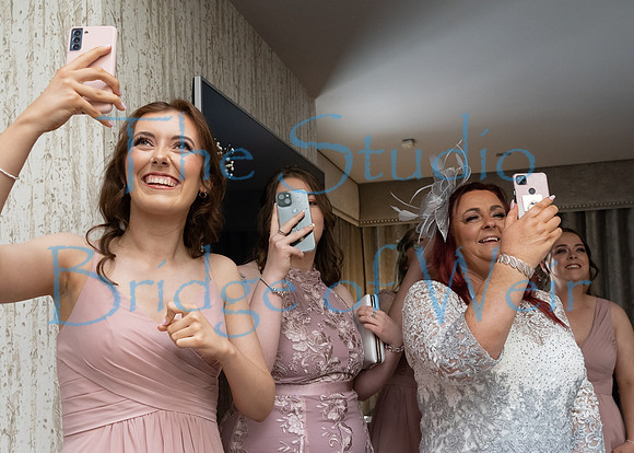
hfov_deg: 56.6
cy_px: 283
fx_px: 589
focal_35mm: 33
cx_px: 331
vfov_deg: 41.8
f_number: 5.6
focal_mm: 25
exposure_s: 1/250
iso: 3200
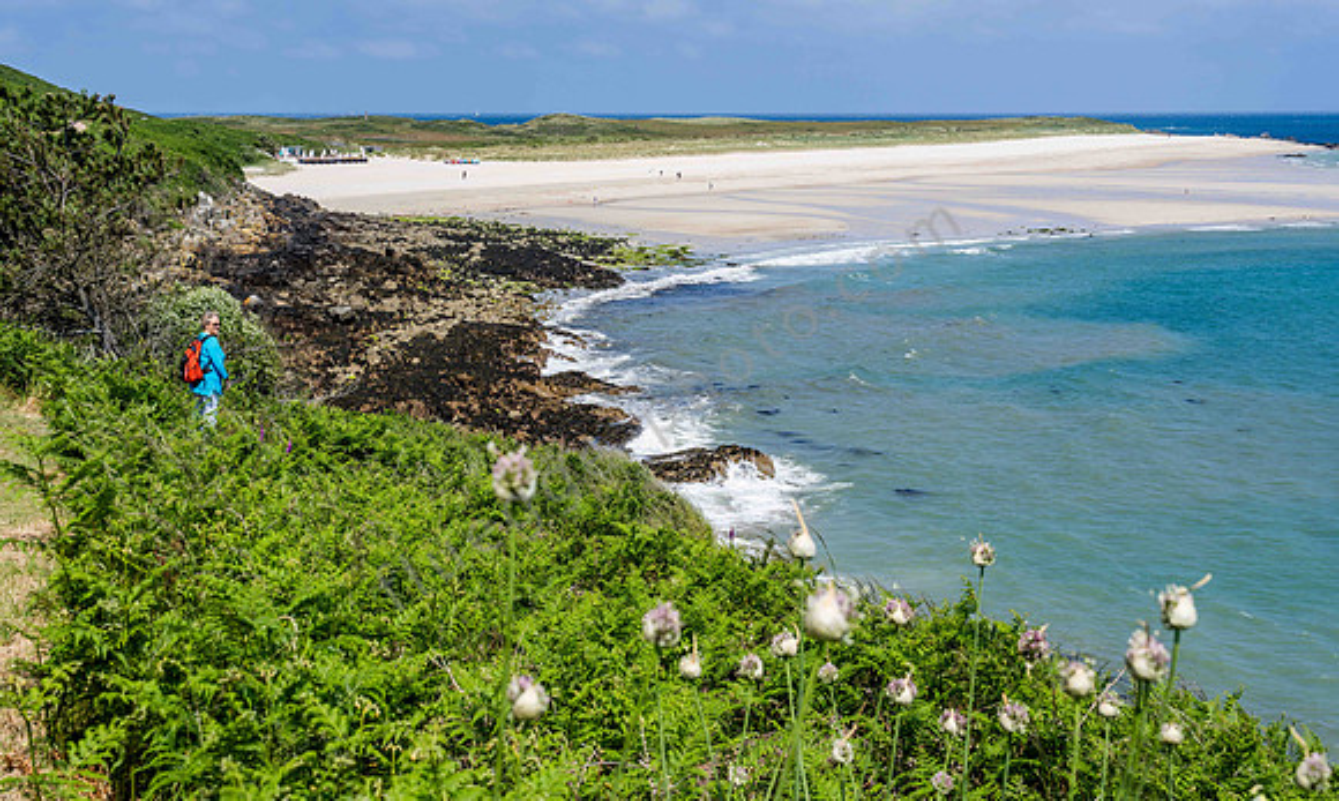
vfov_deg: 25.3
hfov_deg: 41.2
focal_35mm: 49
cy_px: 447
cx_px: 670
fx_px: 1782
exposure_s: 1/250
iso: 100
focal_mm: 47
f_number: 8
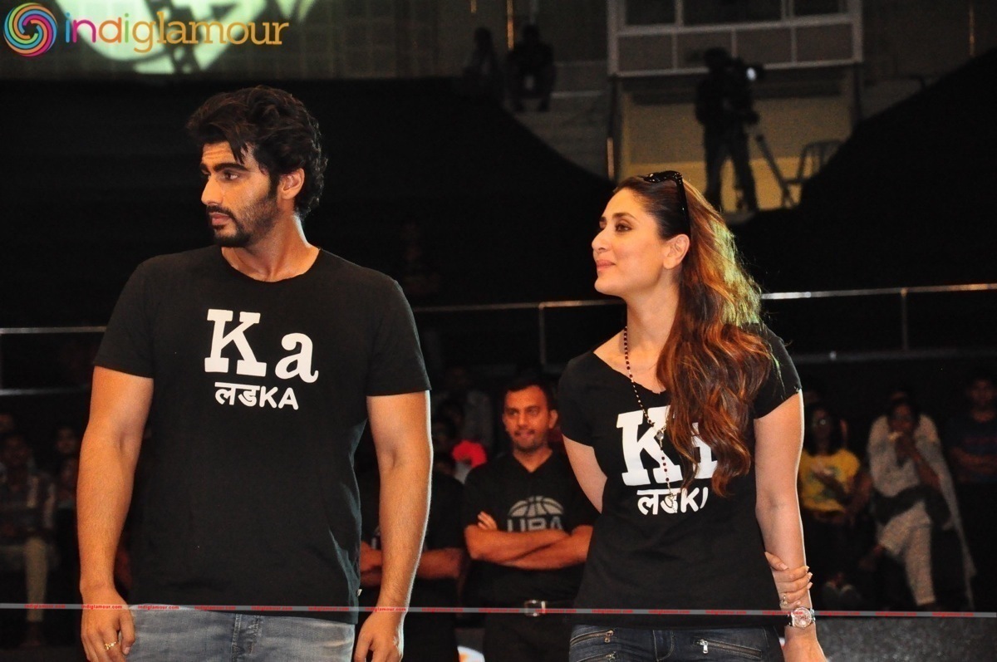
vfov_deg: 8.7
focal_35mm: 158
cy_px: 331
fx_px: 4357
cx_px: 498
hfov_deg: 13.1
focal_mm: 105
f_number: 5.6
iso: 3200
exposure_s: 1/125
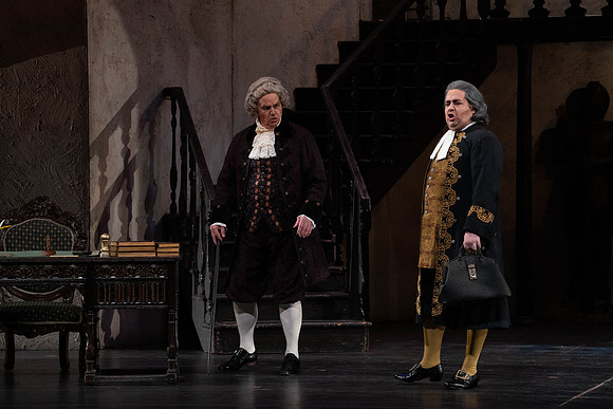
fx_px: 3355
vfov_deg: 7.0
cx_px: 306
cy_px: 204
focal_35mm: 197
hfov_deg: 10.4
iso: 3200
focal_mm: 197
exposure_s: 1/250
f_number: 9
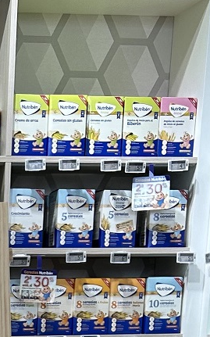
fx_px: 1182
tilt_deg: -17.6
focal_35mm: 129
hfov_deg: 9.7
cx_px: -156
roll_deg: -0.6
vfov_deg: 13.7
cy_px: 685
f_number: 1.5
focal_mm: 5.7
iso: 32
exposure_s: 1/108
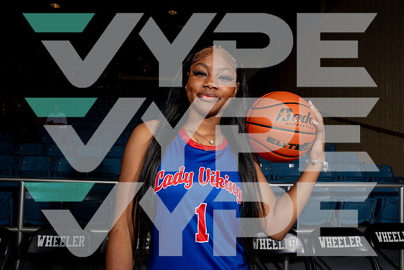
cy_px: 135
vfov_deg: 53.2
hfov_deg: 73.7
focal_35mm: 24
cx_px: 202
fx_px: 269
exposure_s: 1/125
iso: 250
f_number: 7.1
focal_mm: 24
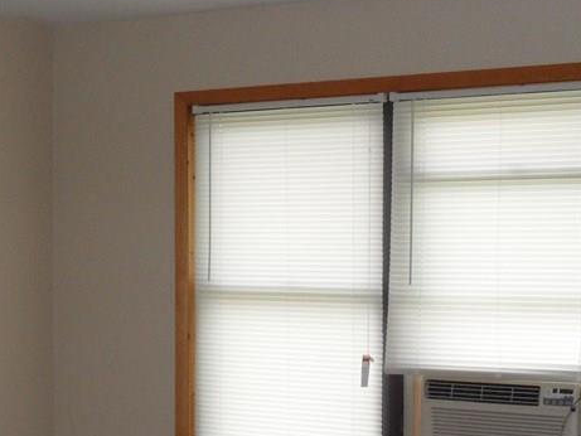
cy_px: 324
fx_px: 1343
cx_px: 118
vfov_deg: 18.3
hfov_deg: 24.0
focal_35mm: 80
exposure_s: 1/45
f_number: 3.8
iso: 240
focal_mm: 6.6
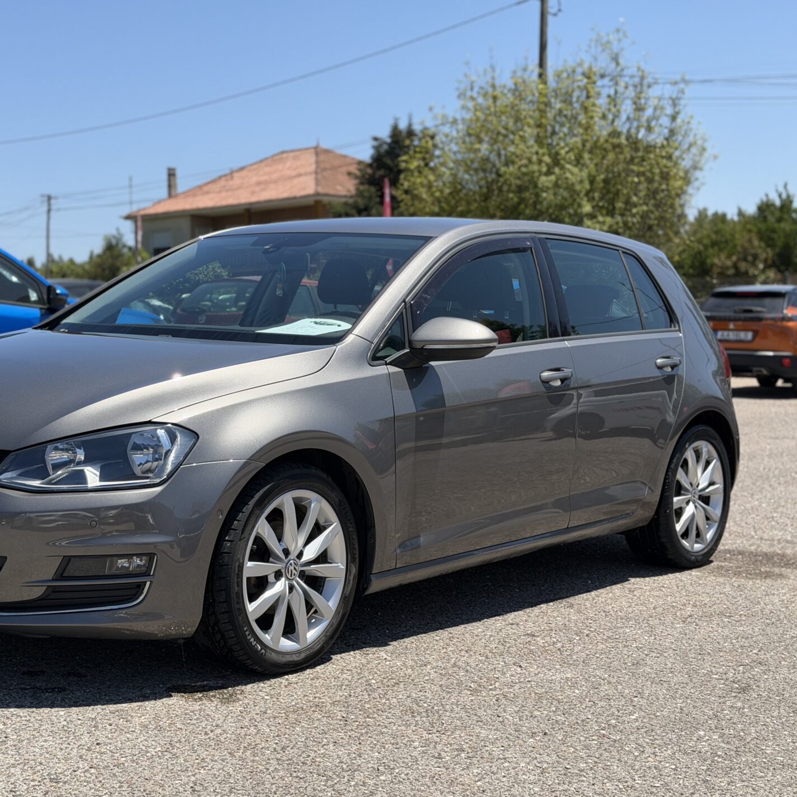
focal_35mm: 57
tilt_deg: -2.9
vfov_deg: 30.0
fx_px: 1485
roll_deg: +1.0
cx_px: 287
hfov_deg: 29.9
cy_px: 397
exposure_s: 1/3891
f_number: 1.78
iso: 64
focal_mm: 6.76
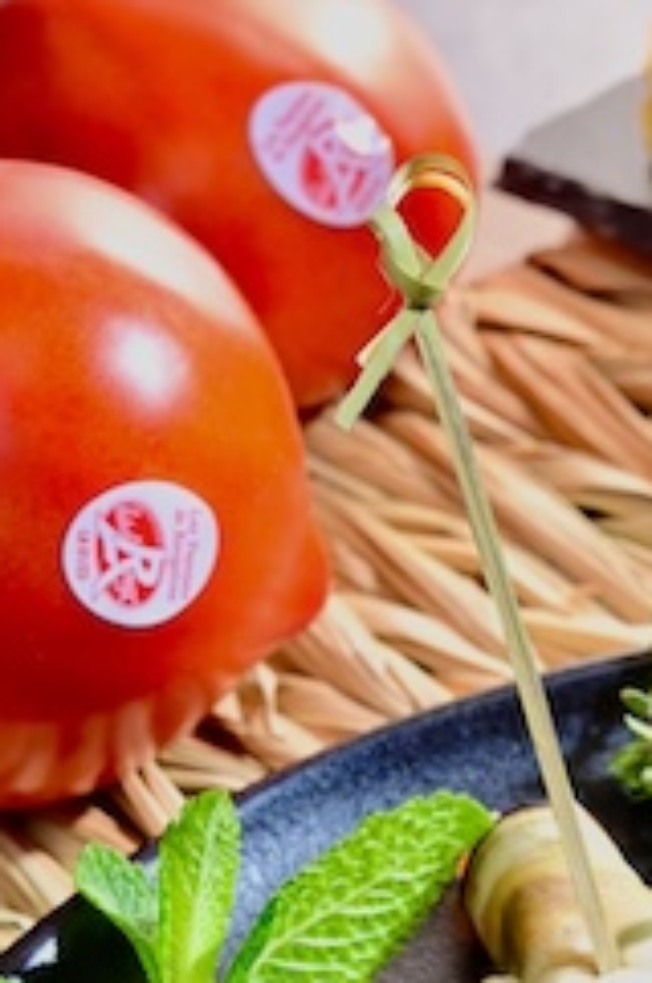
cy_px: 1158
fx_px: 6157
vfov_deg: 9.0
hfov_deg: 6.0
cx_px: 968
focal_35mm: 226
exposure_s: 1/80
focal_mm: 68
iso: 250
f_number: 8
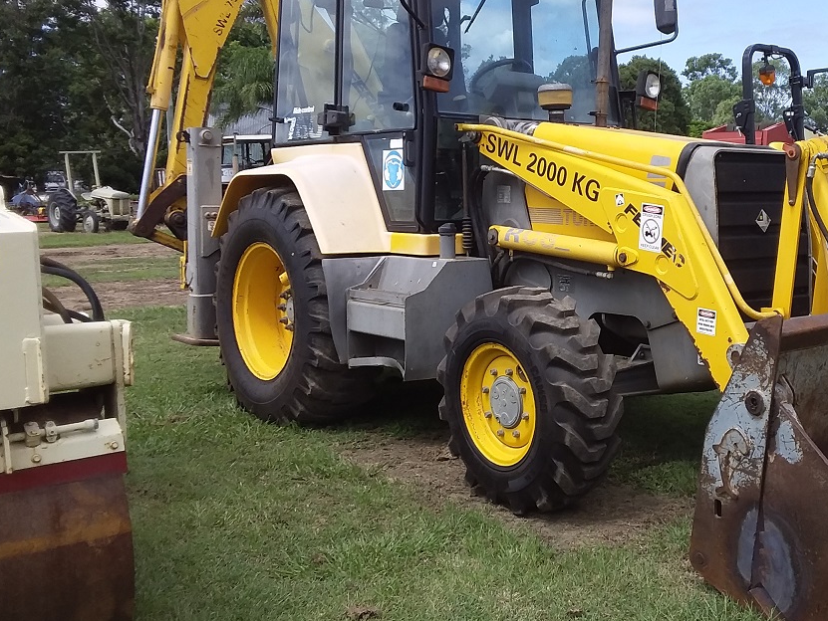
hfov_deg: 41.6
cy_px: 277
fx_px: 1053
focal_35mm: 44
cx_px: 628
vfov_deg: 32.9
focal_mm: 2.91
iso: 40
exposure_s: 1/1130
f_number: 1.9
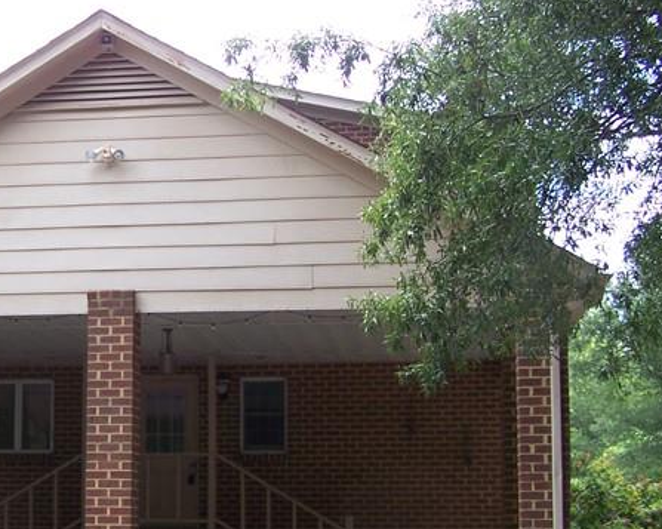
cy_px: 325
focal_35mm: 85
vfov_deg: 18.0
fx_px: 1664
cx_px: 78
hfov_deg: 22.0
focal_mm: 6.3
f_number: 2.8
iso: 64
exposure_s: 1/125
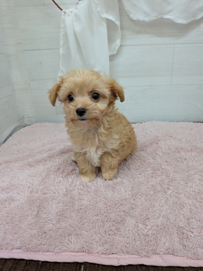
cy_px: 136
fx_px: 188
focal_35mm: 24
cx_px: 102
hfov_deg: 56.8
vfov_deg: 71.6
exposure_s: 1/120
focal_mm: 4.53
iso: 382
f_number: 1.7
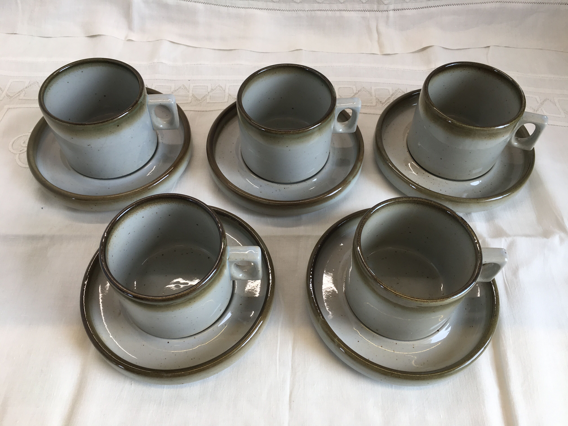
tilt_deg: -54.3
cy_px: 213
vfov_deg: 48.2
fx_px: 476
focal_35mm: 29
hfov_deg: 61.7
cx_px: 284
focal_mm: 4.15
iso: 25
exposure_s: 1/50
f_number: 2.2
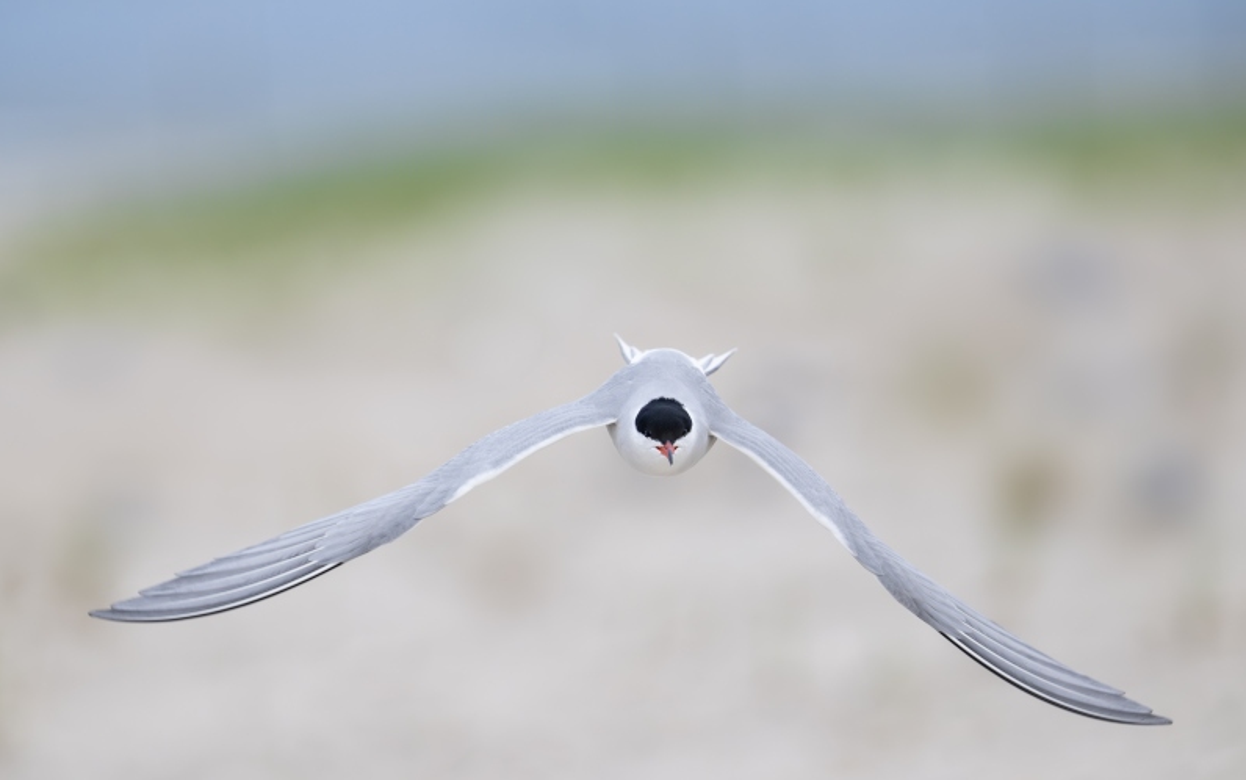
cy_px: 374
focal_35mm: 430
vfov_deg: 3.1
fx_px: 14606
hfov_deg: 4.9
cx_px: 625
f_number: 4
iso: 2000
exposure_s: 1/3200
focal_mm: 420
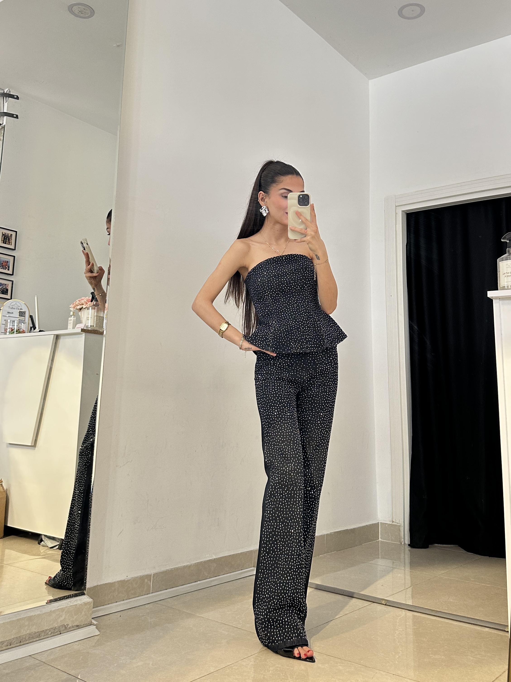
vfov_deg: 71.6
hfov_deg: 56.8
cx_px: 256
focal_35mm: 24
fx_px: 472
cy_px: 341
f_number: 1.78
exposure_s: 1/50
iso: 160
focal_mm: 6.86
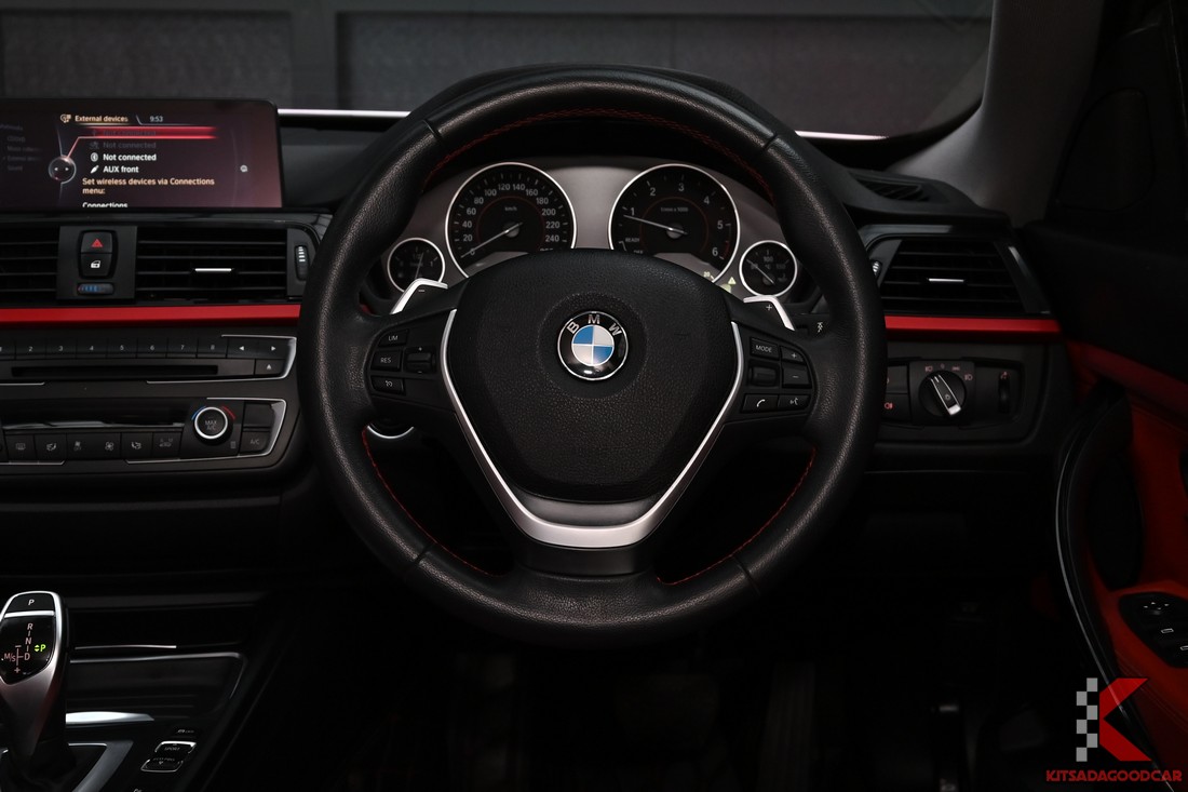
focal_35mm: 49
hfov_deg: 40.3
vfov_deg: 27.5
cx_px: 594
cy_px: 396
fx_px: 1617
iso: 800
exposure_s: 1/45
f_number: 5.6
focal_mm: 33
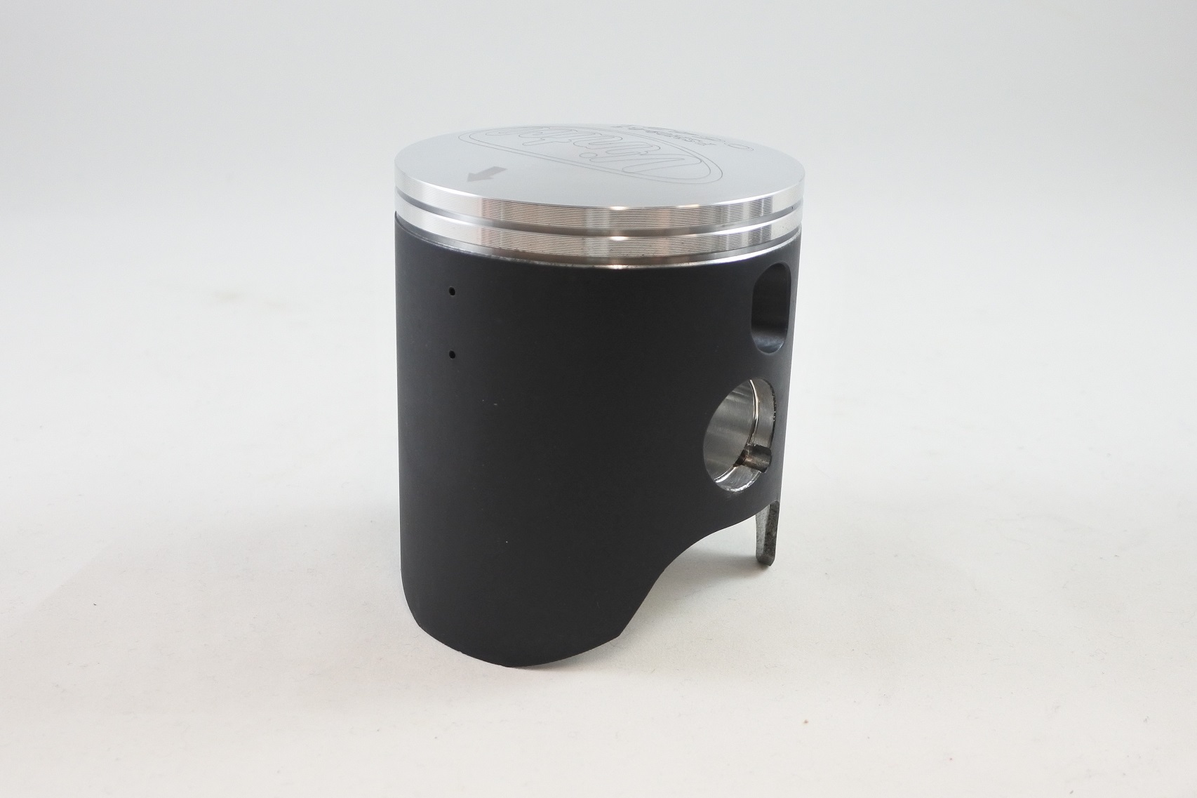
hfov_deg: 57.2
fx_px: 1097
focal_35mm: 33
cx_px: 598
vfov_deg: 40.0
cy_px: 399
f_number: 3.8
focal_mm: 12.3
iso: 400
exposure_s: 1/125
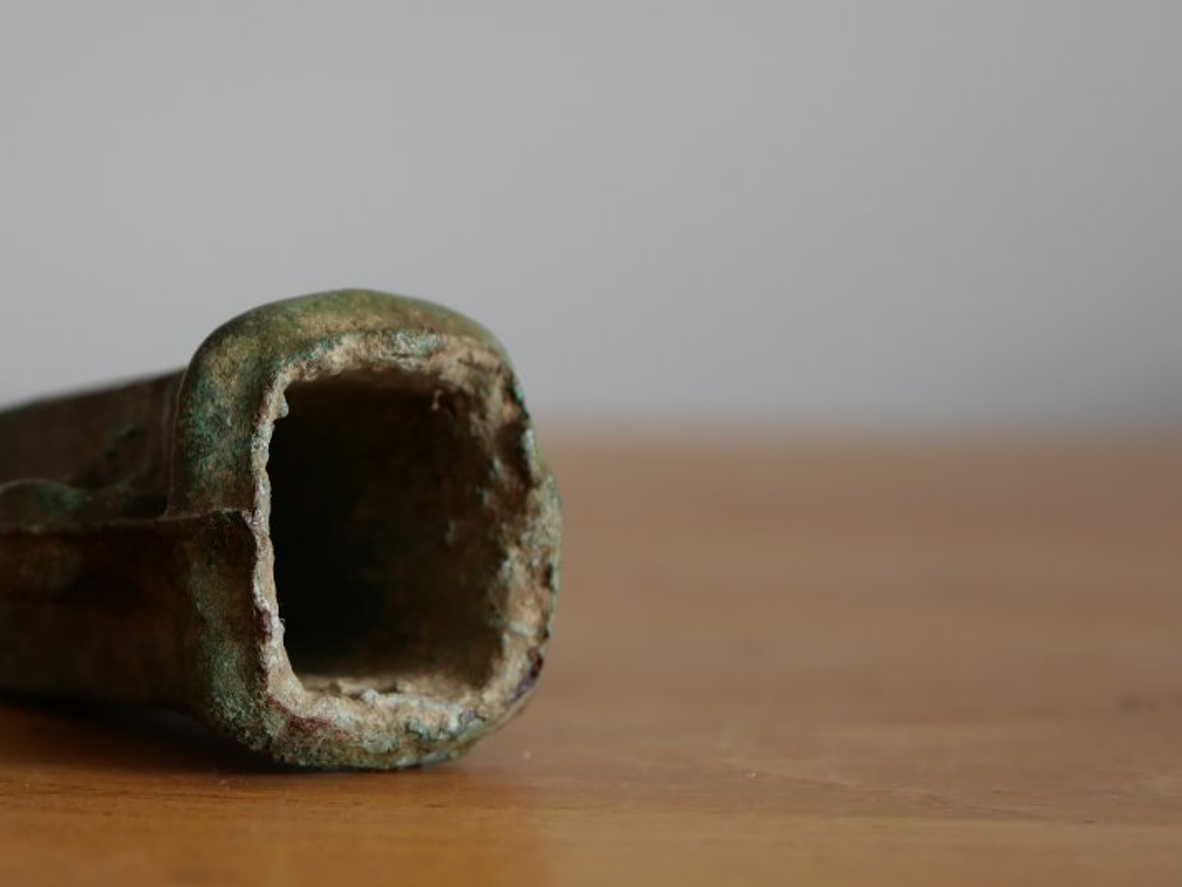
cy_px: 494
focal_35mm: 101
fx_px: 3449
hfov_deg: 19.3
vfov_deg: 14.6
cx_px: 249
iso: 200
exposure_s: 1/80
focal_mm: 30
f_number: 2.8
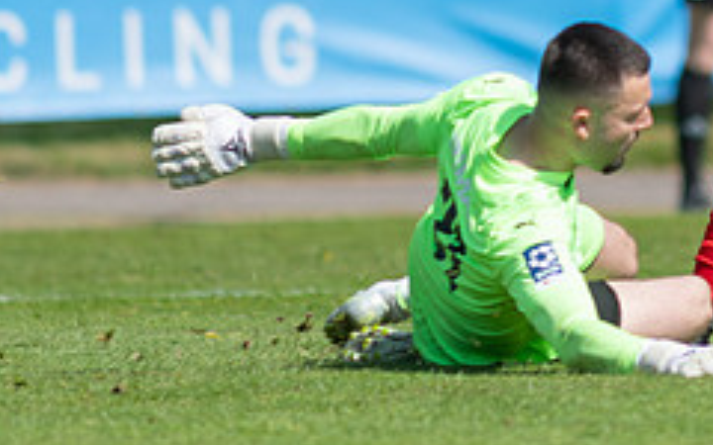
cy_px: -82
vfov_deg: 1.2
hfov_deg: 1.9
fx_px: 21861
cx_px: 662
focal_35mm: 1125
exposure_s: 1/2000
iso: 100
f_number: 3.2
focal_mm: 300
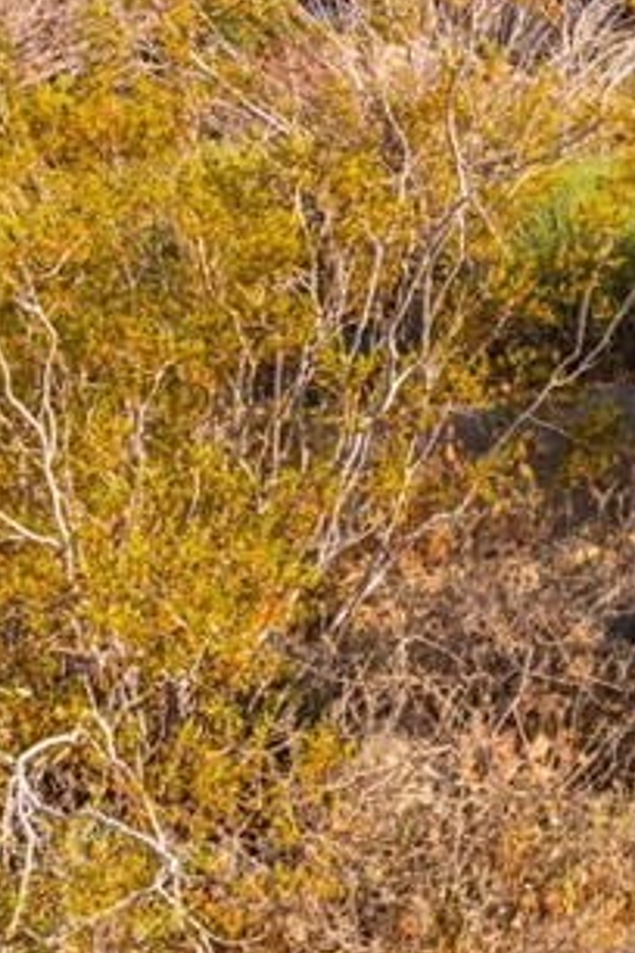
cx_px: 1335
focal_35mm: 97
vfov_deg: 20.2
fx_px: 2566
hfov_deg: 12.2
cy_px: -67
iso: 100
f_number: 16
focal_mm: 29
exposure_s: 1/100
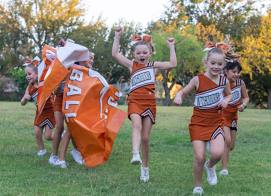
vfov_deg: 18.3
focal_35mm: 79
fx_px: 611
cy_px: 104
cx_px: 128
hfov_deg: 25.0
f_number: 4
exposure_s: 1/1000
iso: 1600
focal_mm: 70
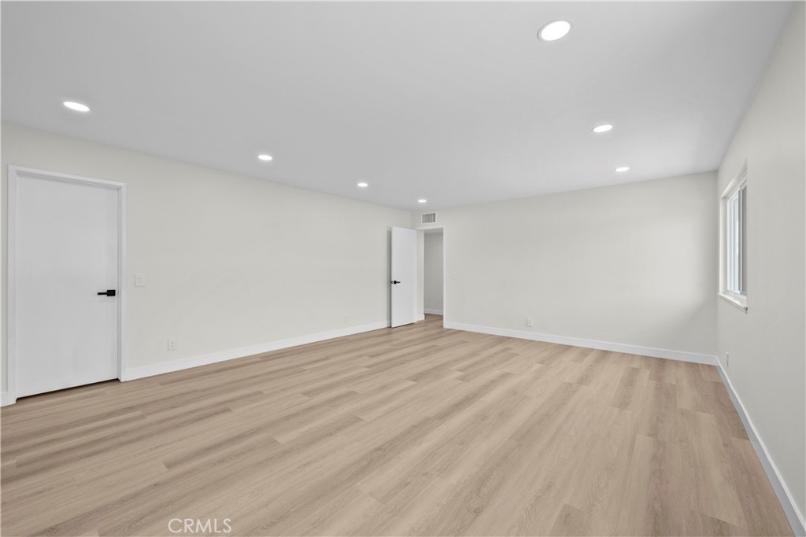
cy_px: 268
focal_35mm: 14
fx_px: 313
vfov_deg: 81.2
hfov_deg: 104.2
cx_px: 403
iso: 250
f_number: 9
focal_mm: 14
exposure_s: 1/15
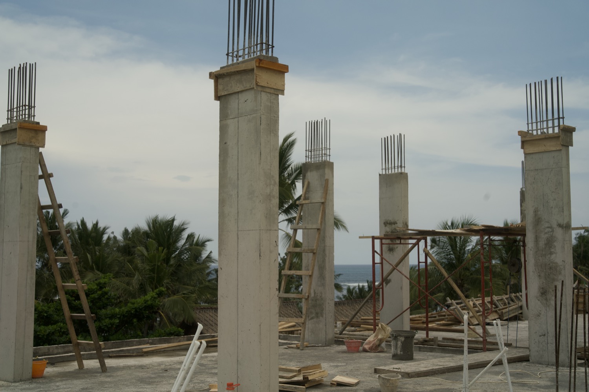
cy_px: 196
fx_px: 818
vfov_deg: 27.0
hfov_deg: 39.6
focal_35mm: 50
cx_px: 294
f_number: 8
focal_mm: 50
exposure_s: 1/3200
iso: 800
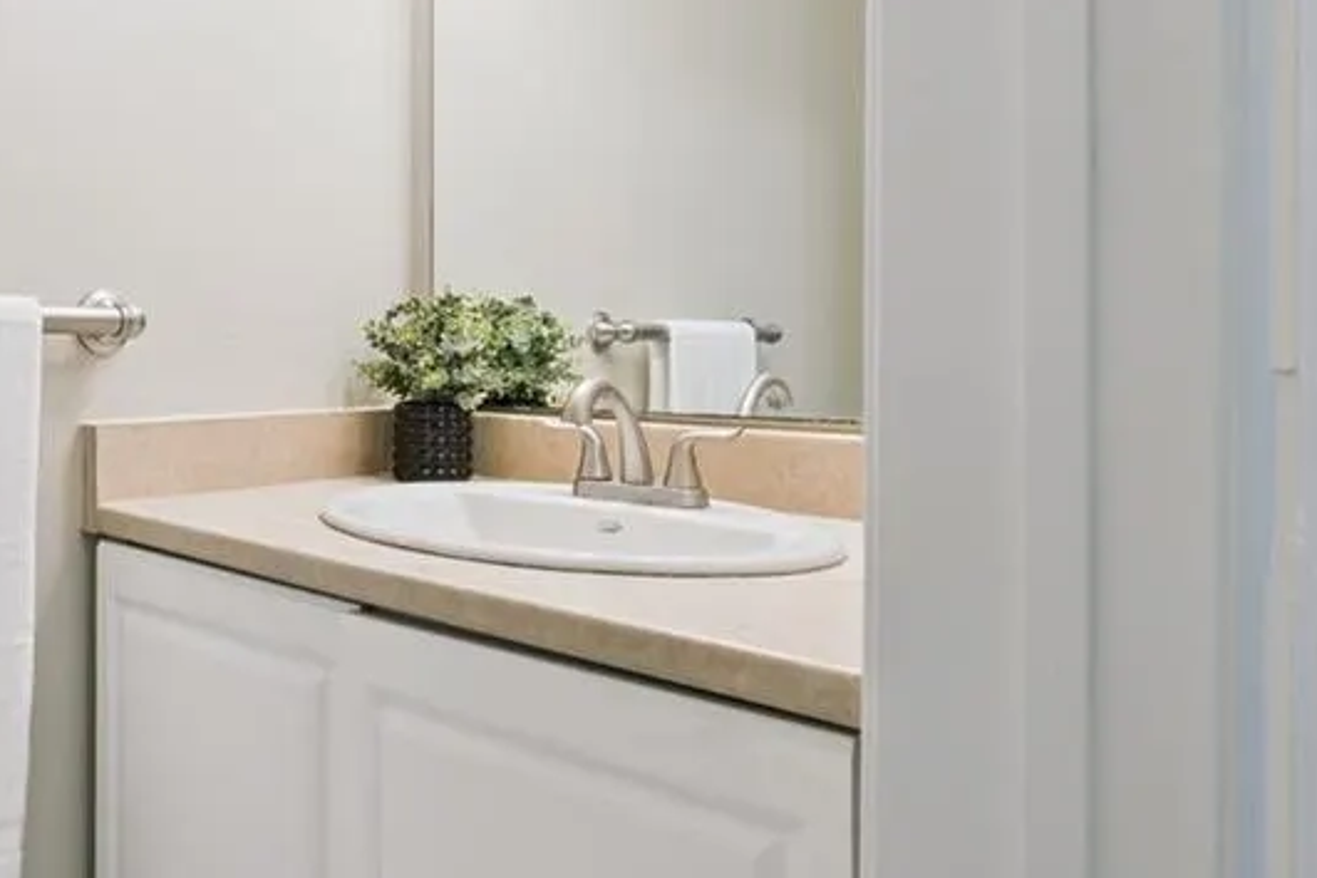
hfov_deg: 61.0
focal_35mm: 27
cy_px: 280
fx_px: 988
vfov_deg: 47.0
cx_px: 236
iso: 200
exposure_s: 1/13
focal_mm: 14
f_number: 11
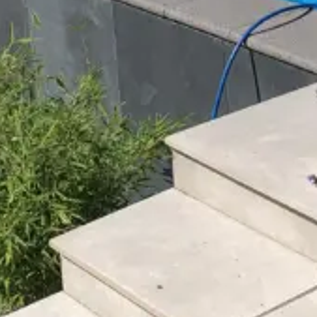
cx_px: 238
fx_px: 1337
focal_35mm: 129
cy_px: -34
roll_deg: +5.0
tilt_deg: -13.4
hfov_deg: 13.5
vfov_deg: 13.3
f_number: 1.8
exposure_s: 1/2000
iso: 20
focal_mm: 3.99
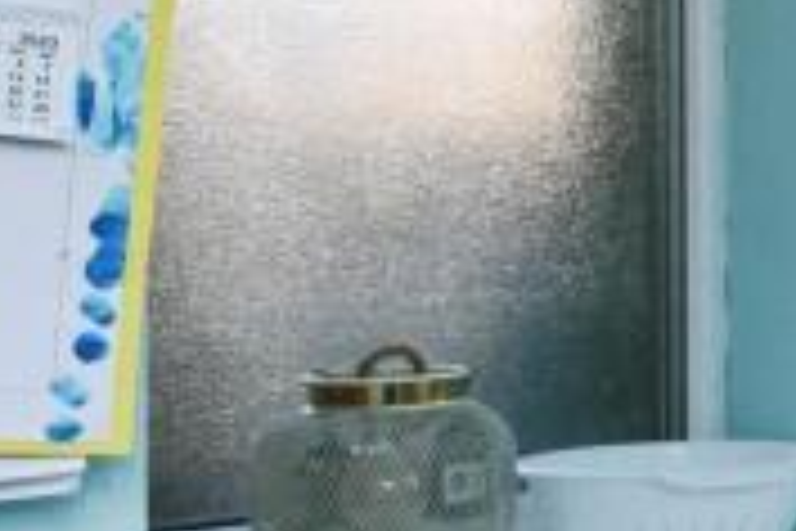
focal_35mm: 104
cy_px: 286
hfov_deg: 13.6
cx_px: 1961
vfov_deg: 13.2
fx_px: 2299
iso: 800
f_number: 7.1
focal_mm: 12
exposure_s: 1/200
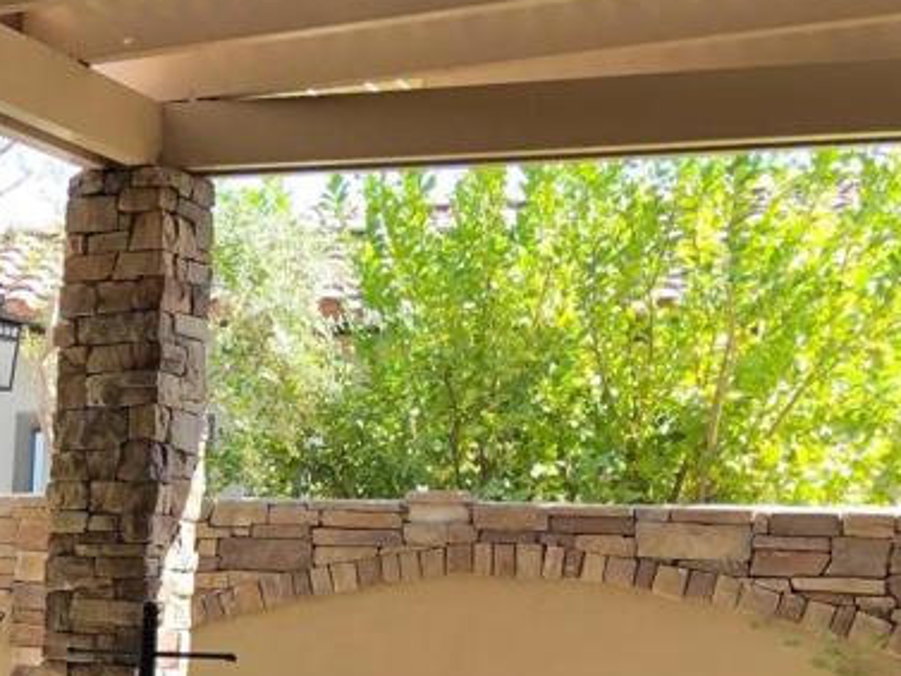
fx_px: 1979
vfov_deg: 18.8
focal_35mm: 76
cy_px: 709
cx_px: -277
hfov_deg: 22.8
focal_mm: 3.99
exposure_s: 1/120
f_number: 1.8
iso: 40
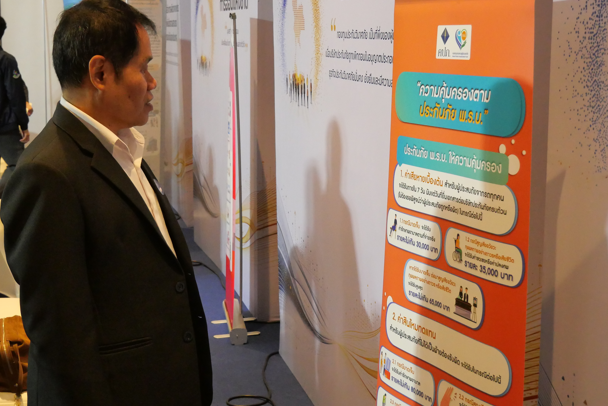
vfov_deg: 22.6
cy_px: 175
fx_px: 1014
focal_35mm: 60
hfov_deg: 33.4
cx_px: 308
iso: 3200
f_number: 5
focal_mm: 23
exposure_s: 1/125
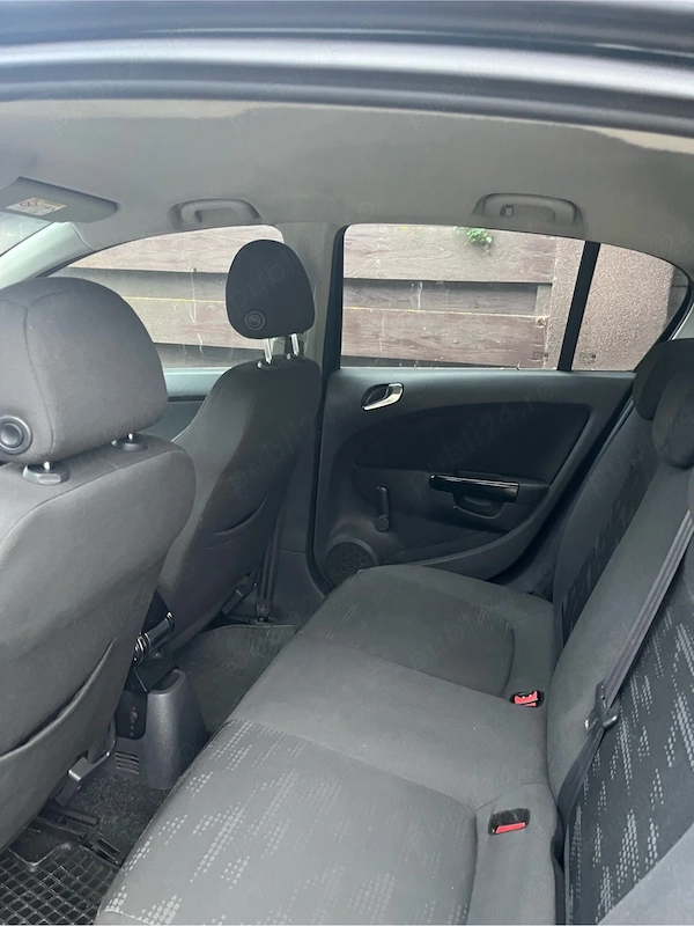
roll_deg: -1.2
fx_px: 695
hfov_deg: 53.1
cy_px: 463
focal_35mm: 26
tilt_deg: -17.0
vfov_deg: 67.3
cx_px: 347
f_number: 1.6
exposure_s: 1/47
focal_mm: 5.1
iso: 500
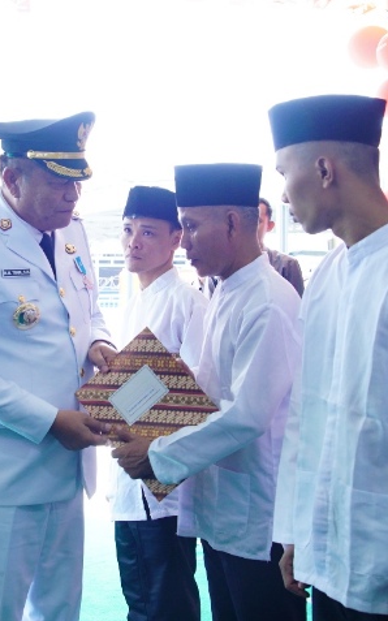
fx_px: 1015
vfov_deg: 34.0
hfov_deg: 21.4
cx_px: 87
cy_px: 310
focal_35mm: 60
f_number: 5.6
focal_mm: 39
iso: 2500
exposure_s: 1/250
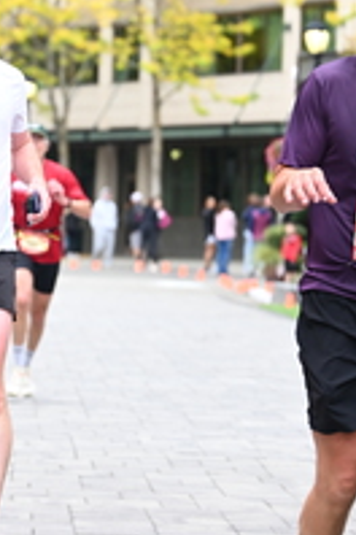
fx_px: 3055
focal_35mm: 206
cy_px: 132
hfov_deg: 6.6
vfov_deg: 10.0
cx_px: -44
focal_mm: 74
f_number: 2.8
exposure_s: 1/1600
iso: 800
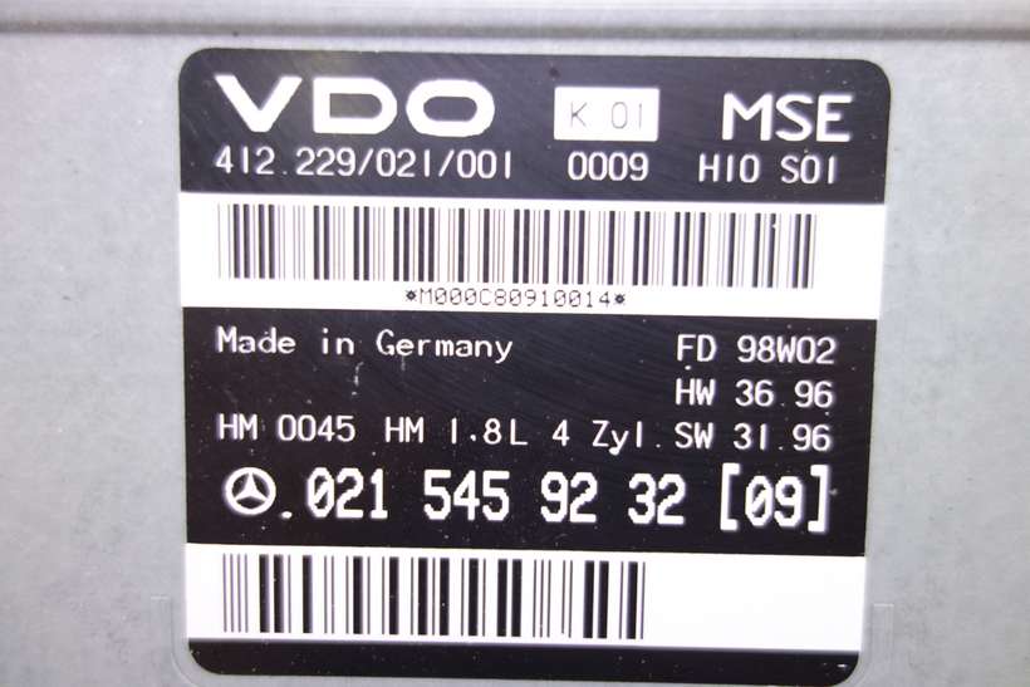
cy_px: 344
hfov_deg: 65.5
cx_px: 515
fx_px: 801
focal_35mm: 28
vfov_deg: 46.4
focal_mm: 10.4
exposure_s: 1/50
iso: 125
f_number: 1.8
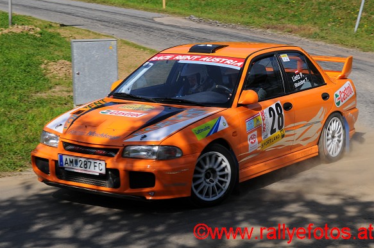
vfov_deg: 15.1
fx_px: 939
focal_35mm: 91
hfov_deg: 22.5
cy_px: 120
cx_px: 185
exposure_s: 1/320
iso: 200
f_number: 13
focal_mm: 55
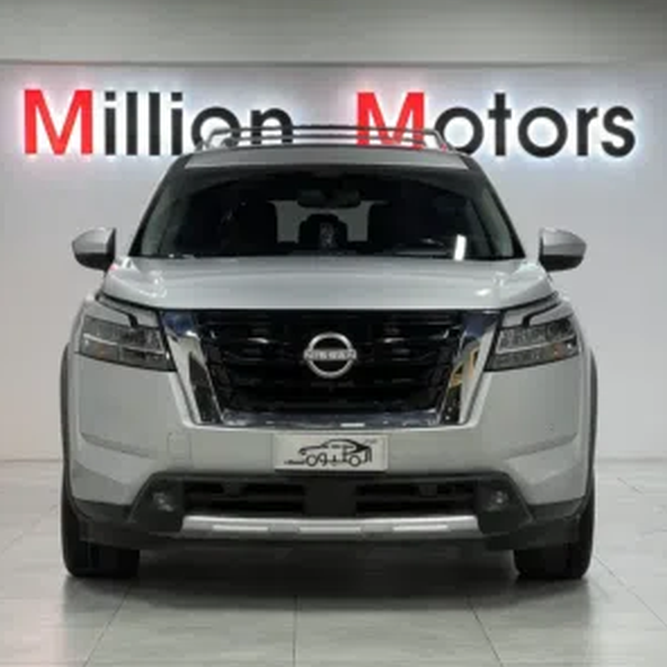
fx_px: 2006
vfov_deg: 18.9
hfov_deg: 18.9
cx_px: 334
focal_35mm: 92
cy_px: 361
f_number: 2.8
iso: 400
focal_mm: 9
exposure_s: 1/50
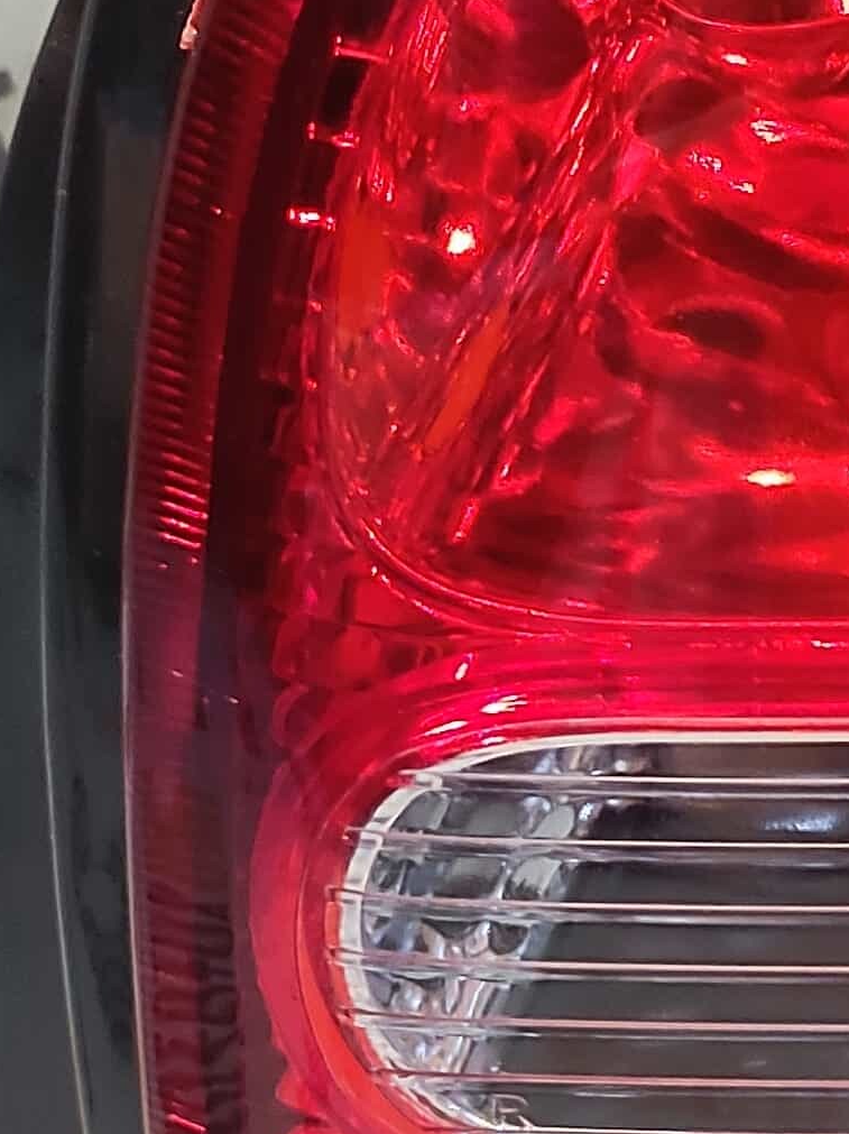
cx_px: 1259
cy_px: 336
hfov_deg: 17.1
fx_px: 2553
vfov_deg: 24.8
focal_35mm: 78
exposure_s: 1/33
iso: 225
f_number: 1.79
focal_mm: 4.74
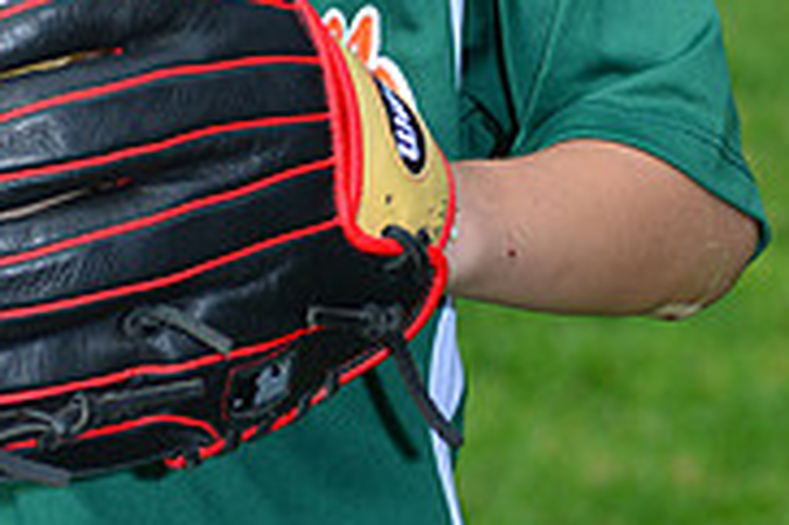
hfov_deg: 3.8
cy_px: -360
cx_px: 228
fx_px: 11868
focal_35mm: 542
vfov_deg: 2.5
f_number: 10
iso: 200
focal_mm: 170
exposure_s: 1/200
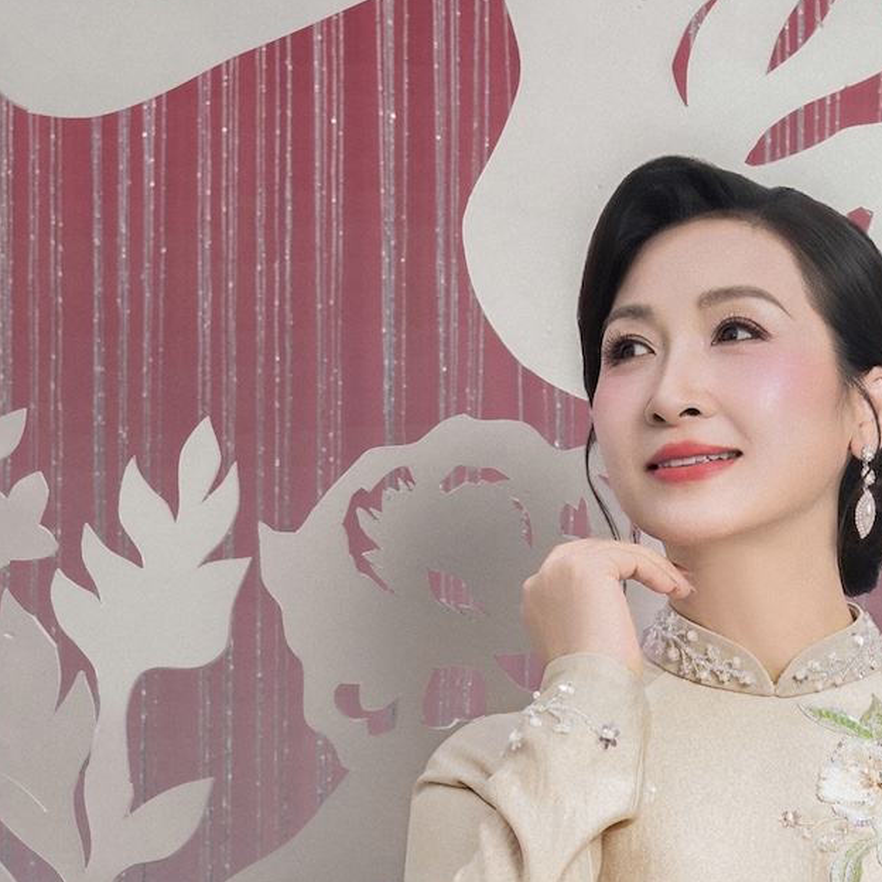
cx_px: 823
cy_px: 1630
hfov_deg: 8.2
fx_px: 6111
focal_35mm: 212
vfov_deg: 8.0
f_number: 7.1
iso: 200
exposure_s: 1/160
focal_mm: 55
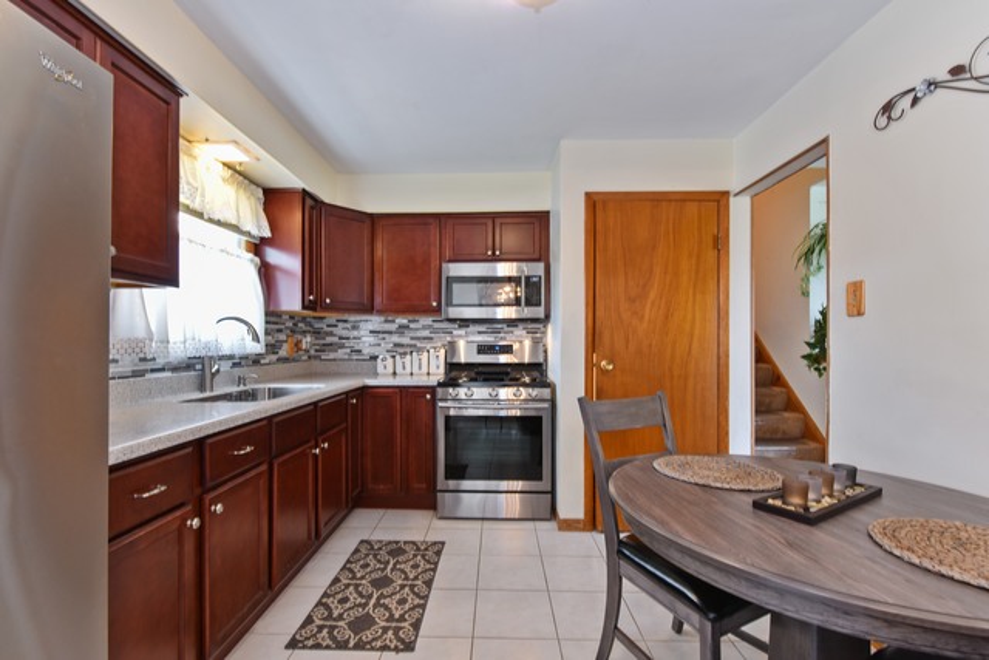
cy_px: 330
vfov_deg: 77.4
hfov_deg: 100.4
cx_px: 494
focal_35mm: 15
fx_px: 412
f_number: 11
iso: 200
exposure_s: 1.3
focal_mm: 15
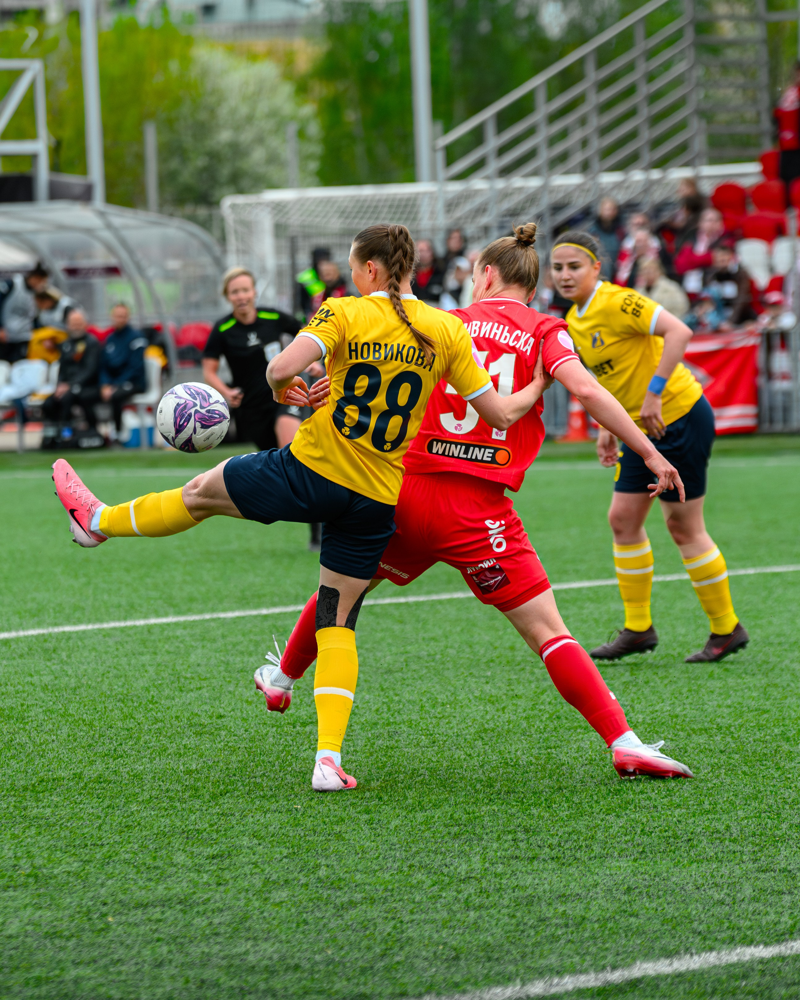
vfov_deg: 7.9
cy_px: 519
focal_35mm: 246
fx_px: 7271
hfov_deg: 6.3
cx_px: 237
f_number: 3.5
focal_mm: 140
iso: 1000
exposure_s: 1/5000
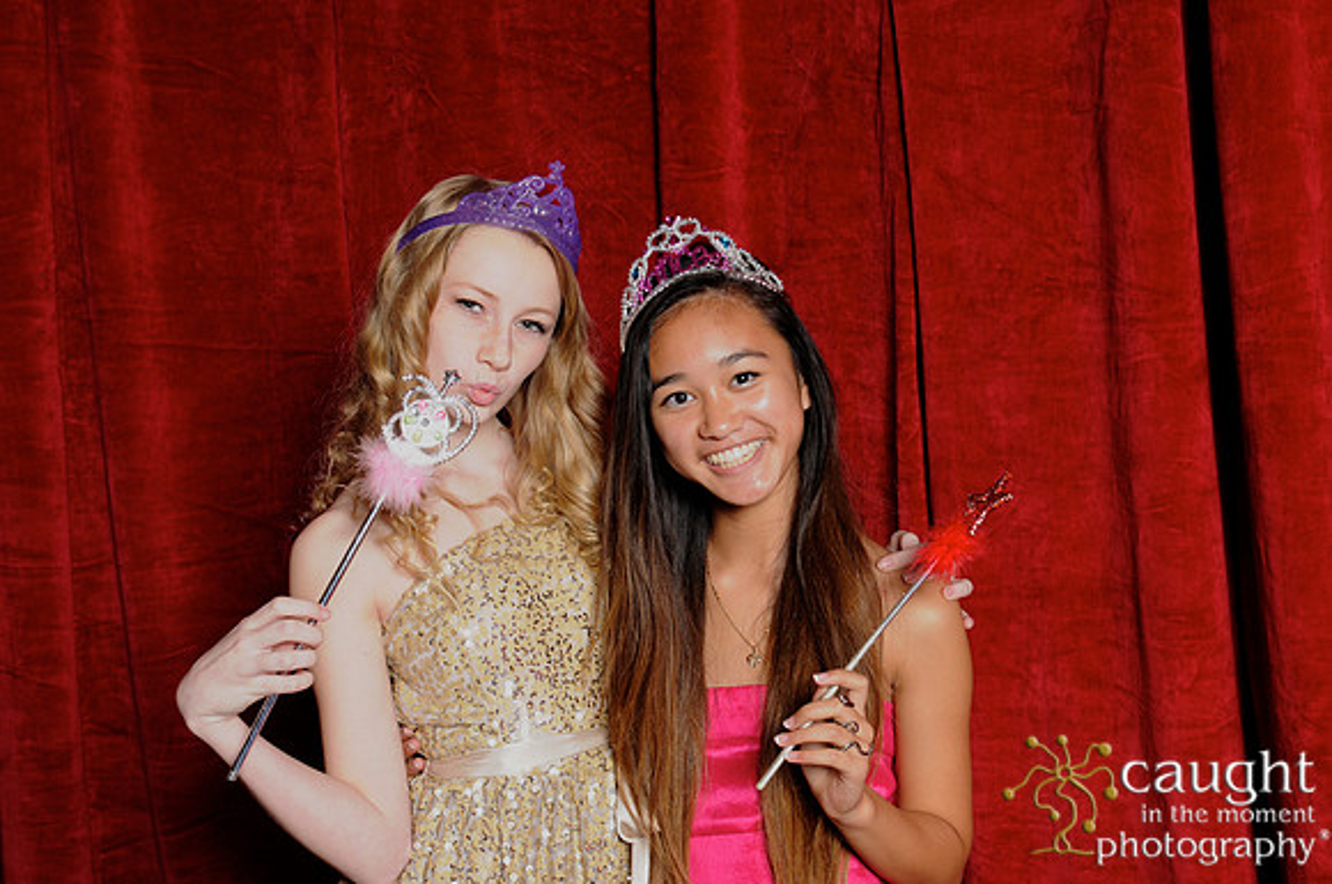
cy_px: 442
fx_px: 1940
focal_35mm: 52
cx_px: 666
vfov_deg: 25.7
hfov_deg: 37.9
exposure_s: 1/60
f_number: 8
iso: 400
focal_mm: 35
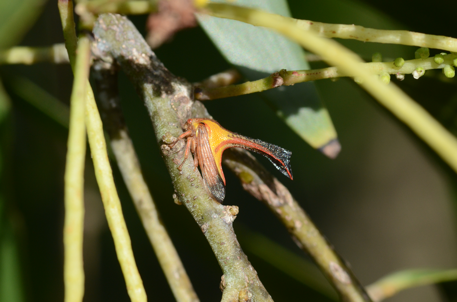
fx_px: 1995
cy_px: 151
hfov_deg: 13.1
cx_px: 228
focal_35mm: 158
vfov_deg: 8.7
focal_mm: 105
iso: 800
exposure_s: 1/800
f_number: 11
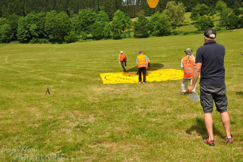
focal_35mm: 33
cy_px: 81
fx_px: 222
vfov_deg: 39.9
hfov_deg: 57.3
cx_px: 122
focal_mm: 22
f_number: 13
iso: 200
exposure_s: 1/160
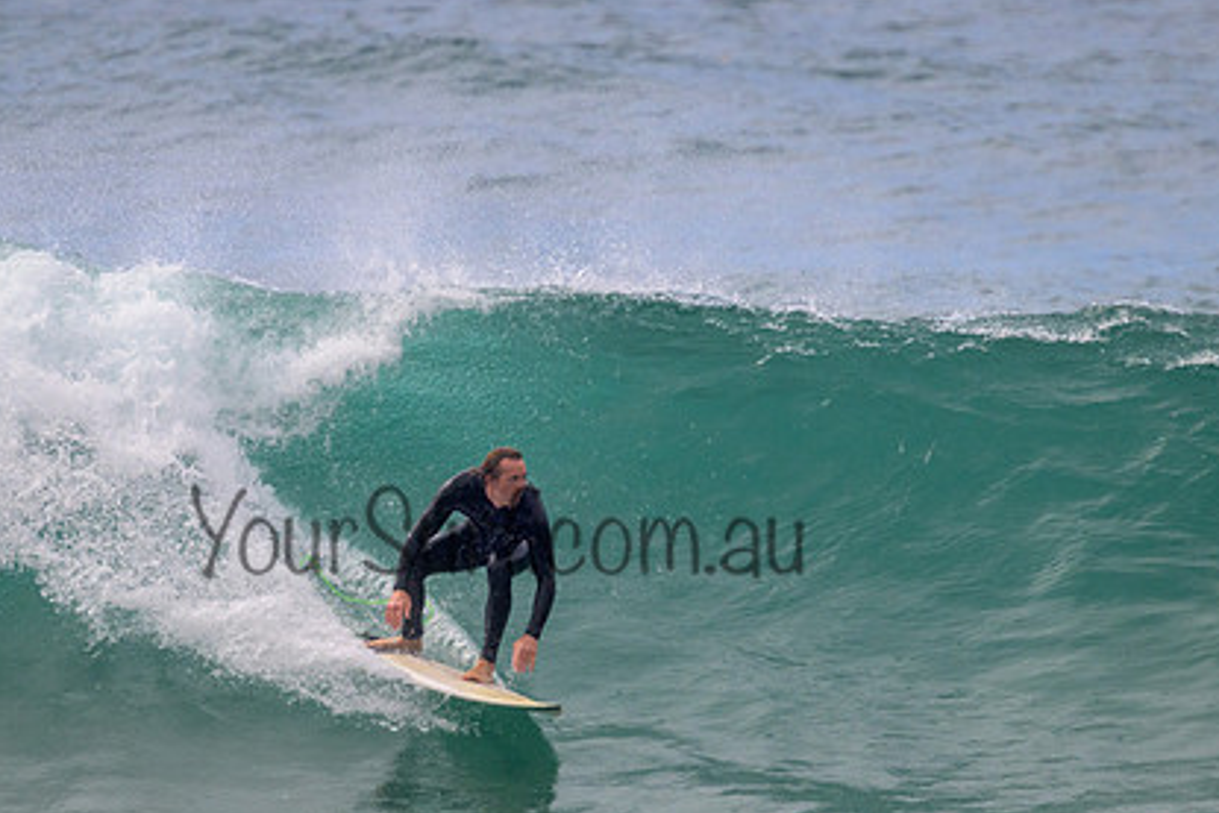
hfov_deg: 1.8
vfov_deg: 1.2
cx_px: 493
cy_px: 506
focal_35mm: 1117
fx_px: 37834
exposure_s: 1/2000
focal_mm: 800
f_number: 11
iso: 1100
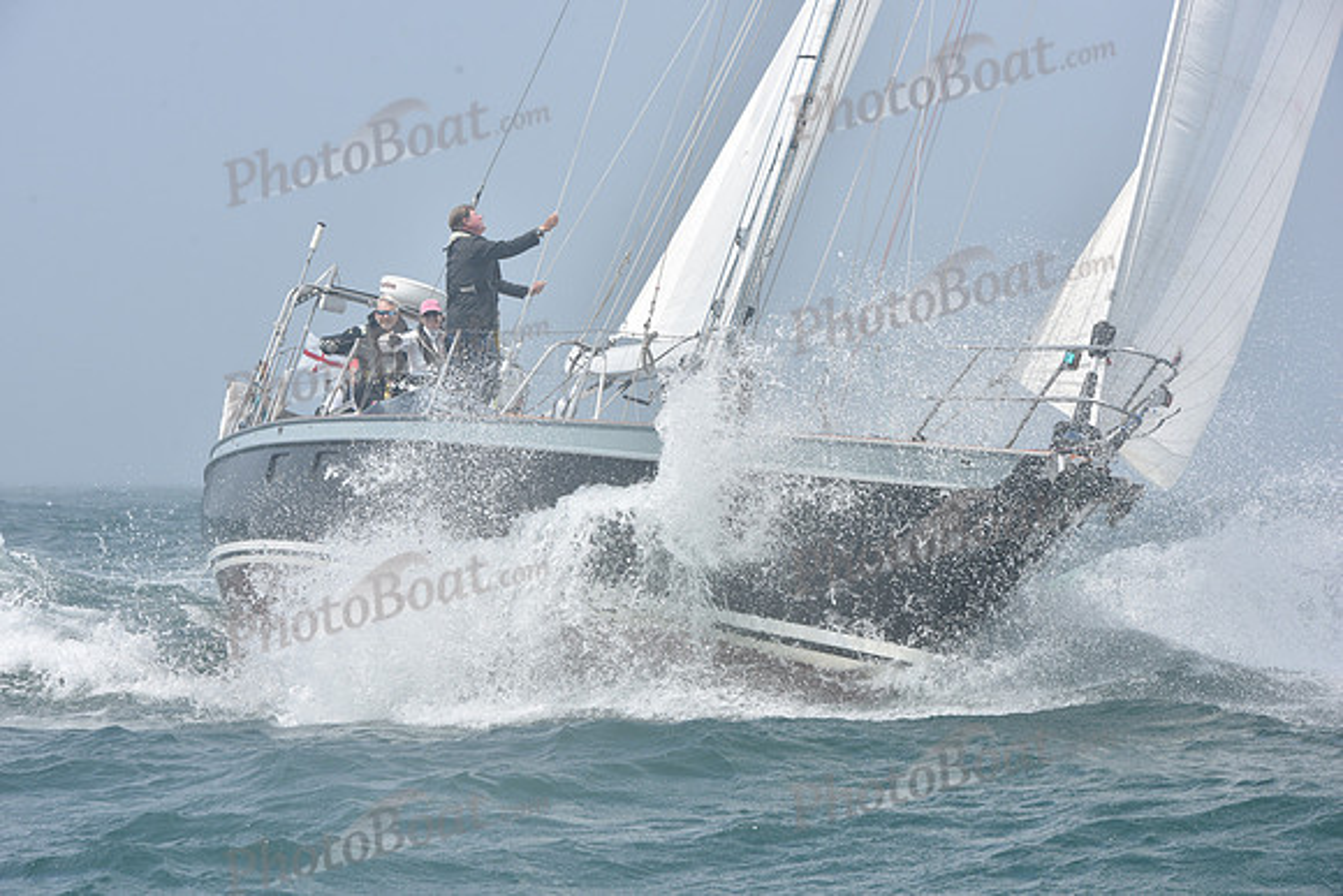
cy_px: 448
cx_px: 672
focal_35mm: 130
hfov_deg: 15.8
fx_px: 4851
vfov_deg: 10.6
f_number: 11
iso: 320
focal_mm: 130
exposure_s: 1/800
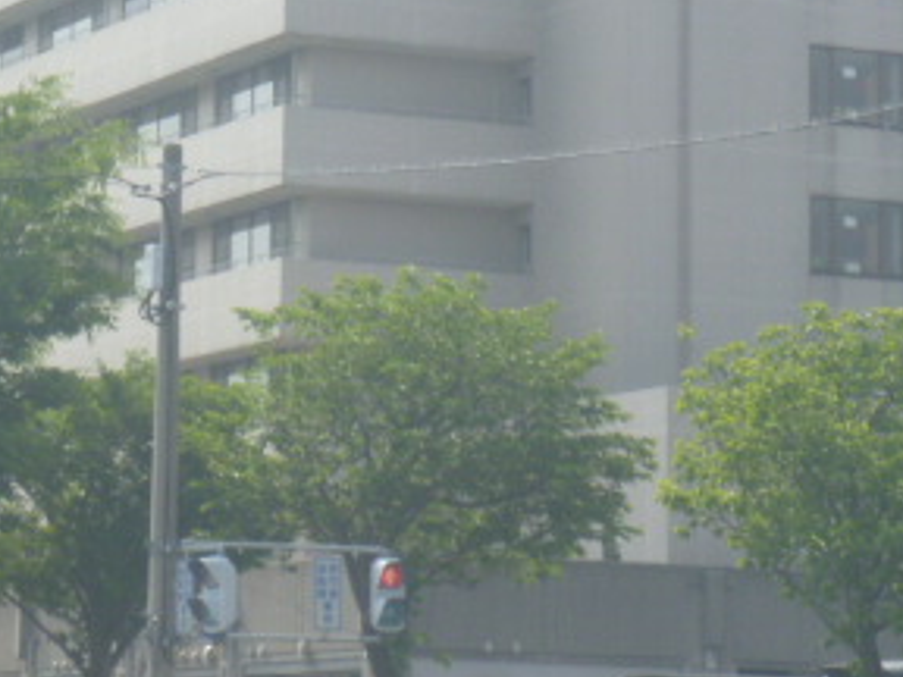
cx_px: 376
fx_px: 4461
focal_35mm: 171
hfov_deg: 11.6
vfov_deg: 8.7
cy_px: 81
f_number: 5
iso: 100
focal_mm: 13.8
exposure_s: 1/400
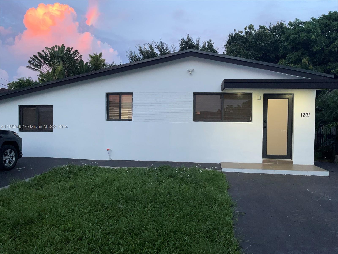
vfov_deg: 48.2
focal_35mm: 29
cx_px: 169
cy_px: 127
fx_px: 283
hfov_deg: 61.7
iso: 32
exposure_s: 1/63
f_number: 1.8
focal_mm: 3
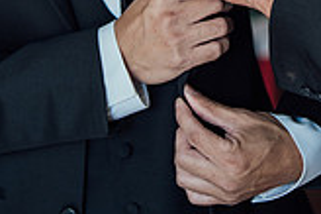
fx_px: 1105
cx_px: 313
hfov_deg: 16.2
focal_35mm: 124
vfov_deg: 10.5
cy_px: -156
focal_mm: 35
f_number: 1.6
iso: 400
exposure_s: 1/400
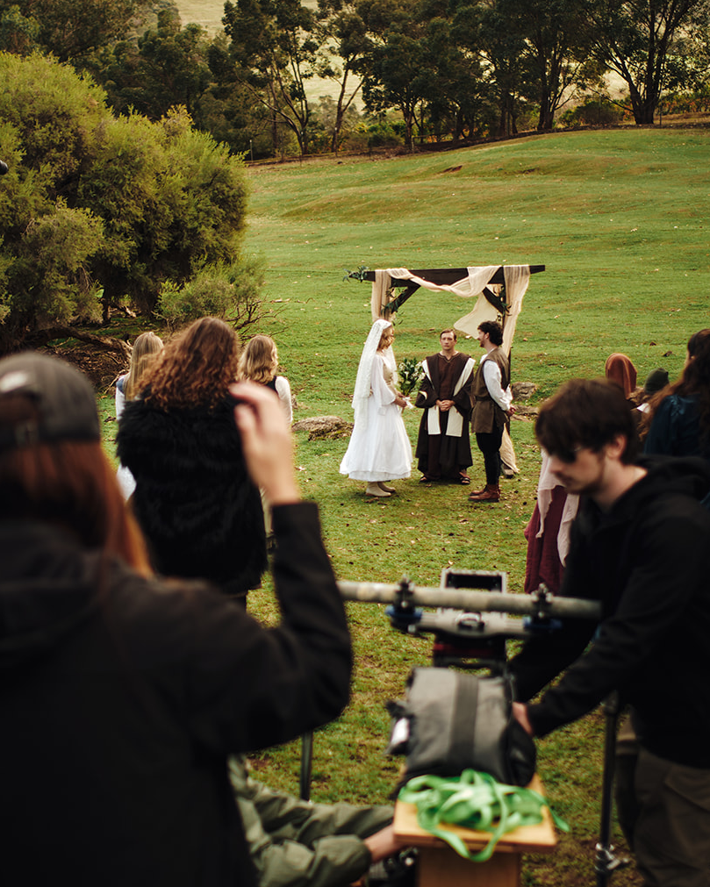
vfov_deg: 36.0
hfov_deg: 29.0
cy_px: 444
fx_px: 1366
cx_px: 249
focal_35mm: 52
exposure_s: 1/2000
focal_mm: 23
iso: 125
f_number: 1.4
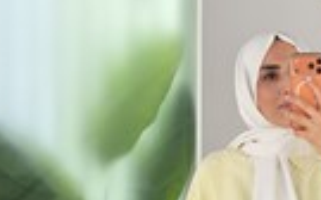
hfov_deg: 13.3
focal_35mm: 156
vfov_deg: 8.2
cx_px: 302
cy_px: 330
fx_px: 1363
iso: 64
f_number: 1.78
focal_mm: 6.76
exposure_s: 1/384
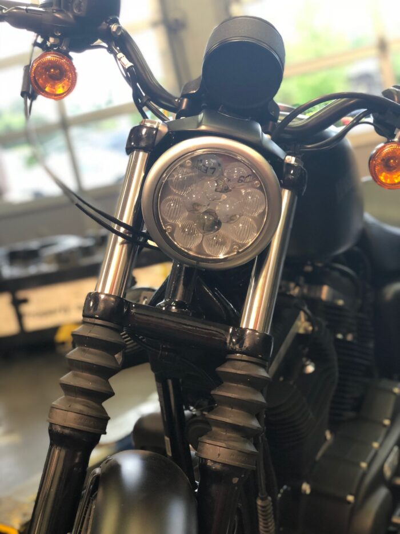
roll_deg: +11.5
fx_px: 801
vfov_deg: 36.8
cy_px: 267
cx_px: 200
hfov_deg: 28.0
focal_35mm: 52
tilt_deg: -10.0
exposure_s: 1/40
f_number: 2.4
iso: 125
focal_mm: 6
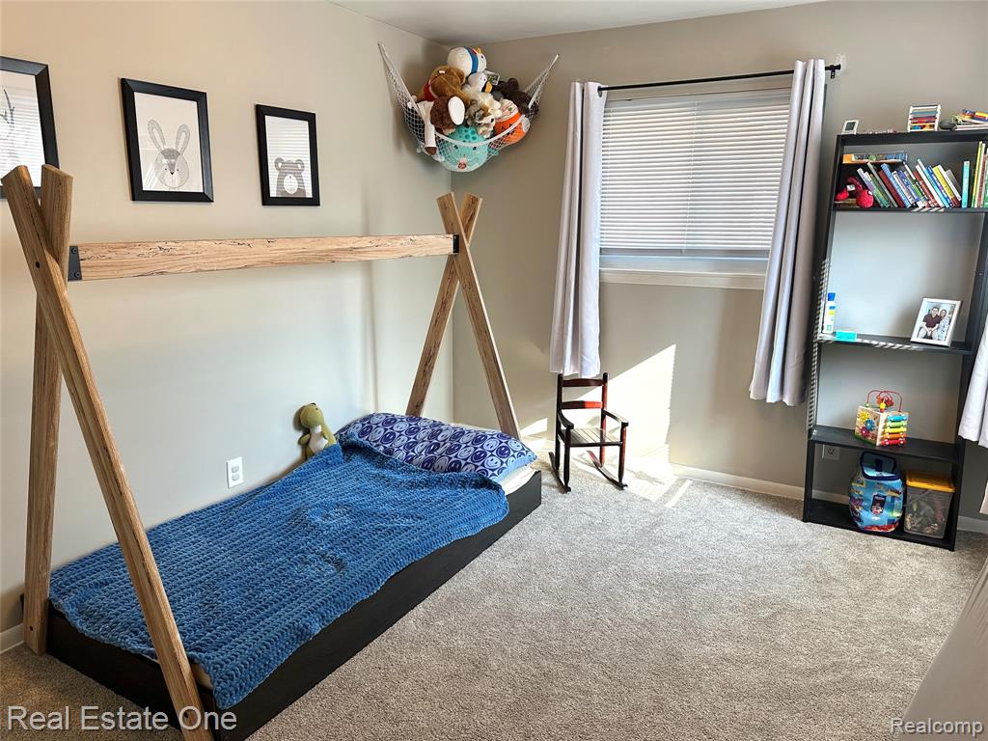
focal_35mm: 24
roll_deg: -0.3
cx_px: 494
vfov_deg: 56.8
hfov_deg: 71.6
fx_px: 685
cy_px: 370
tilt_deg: -11.8
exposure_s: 1/120
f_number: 1.78
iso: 125
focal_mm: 6.86
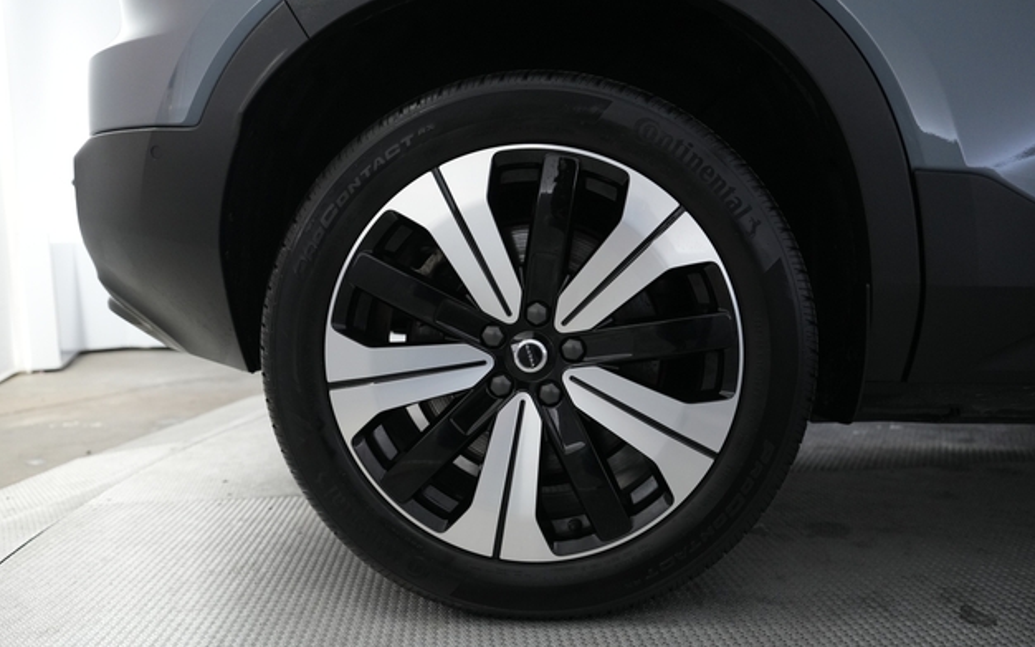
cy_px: 343
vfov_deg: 49.2
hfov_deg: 72.6
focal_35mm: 25
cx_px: 522
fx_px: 705
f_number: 2.8
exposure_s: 1/160
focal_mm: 24
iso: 2500
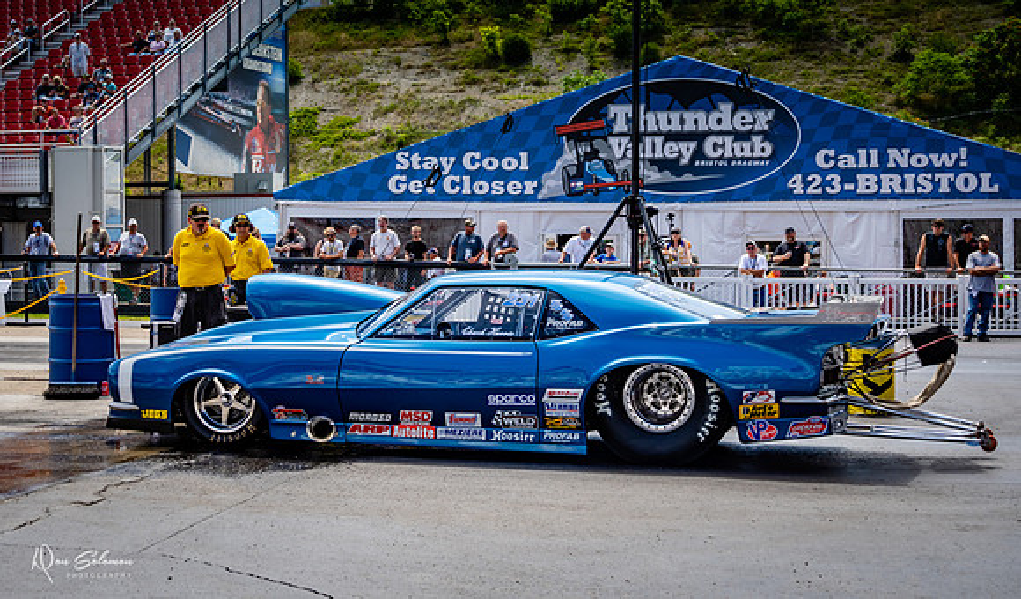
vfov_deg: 19.7
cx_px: 490
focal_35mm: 63
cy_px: 255
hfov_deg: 33.1
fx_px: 1719
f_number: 5.6
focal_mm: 37
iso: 100
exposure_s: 1/640
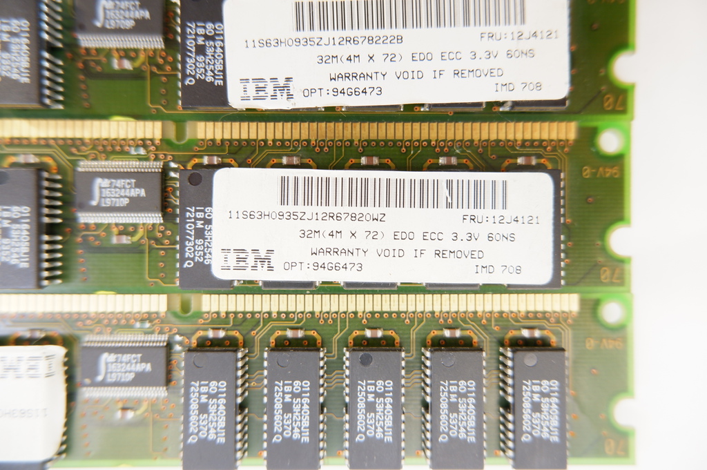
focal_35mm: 23
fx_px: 451
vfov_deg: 55.0
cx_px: 354
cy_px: 235
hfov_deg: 76.1
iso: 400
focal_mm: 15.2
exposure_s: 1/30
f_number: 3.5
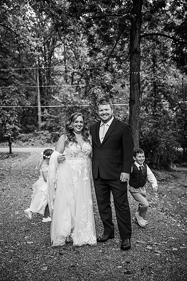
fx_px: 327
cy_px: 140
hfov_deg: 31.9
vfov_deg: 46.4
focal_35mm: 42
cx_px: 94
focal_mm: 42
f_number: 3.2
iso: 200
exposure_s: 1/500
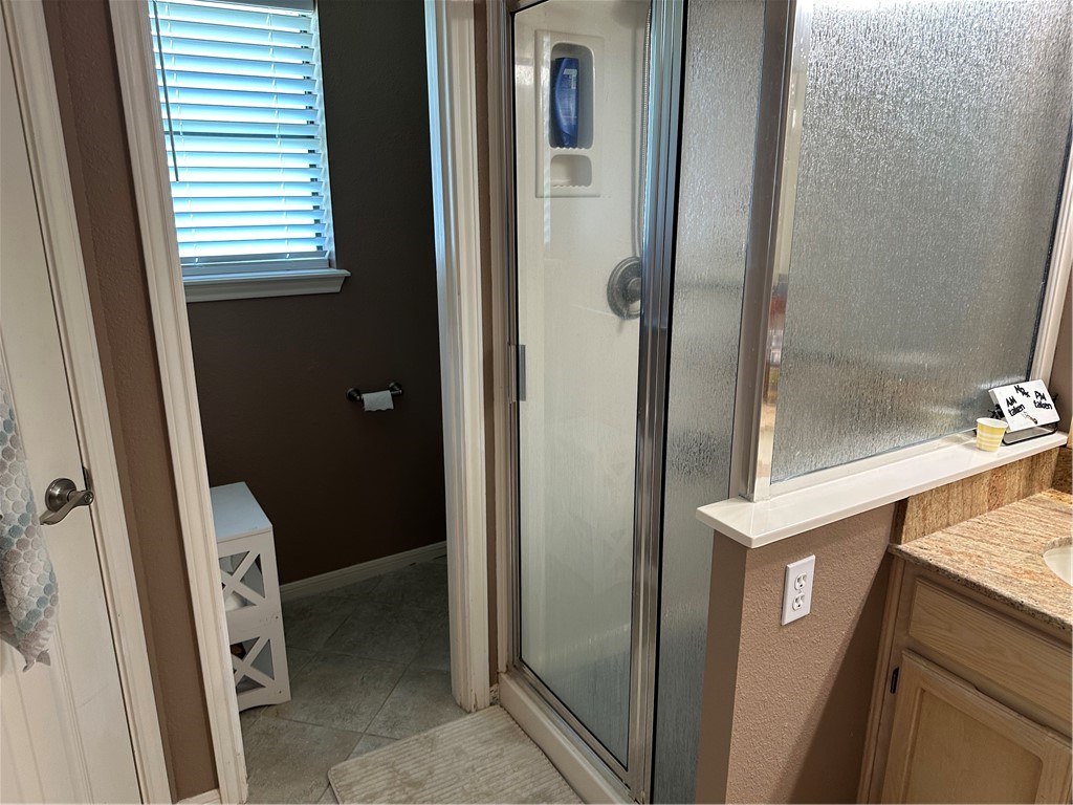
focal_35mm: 24
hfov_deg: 71.6
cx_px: 536
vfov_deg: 56.8
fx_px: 744
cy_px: 402
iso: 200
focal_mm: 6.86
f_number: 1.78
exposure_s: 1/60
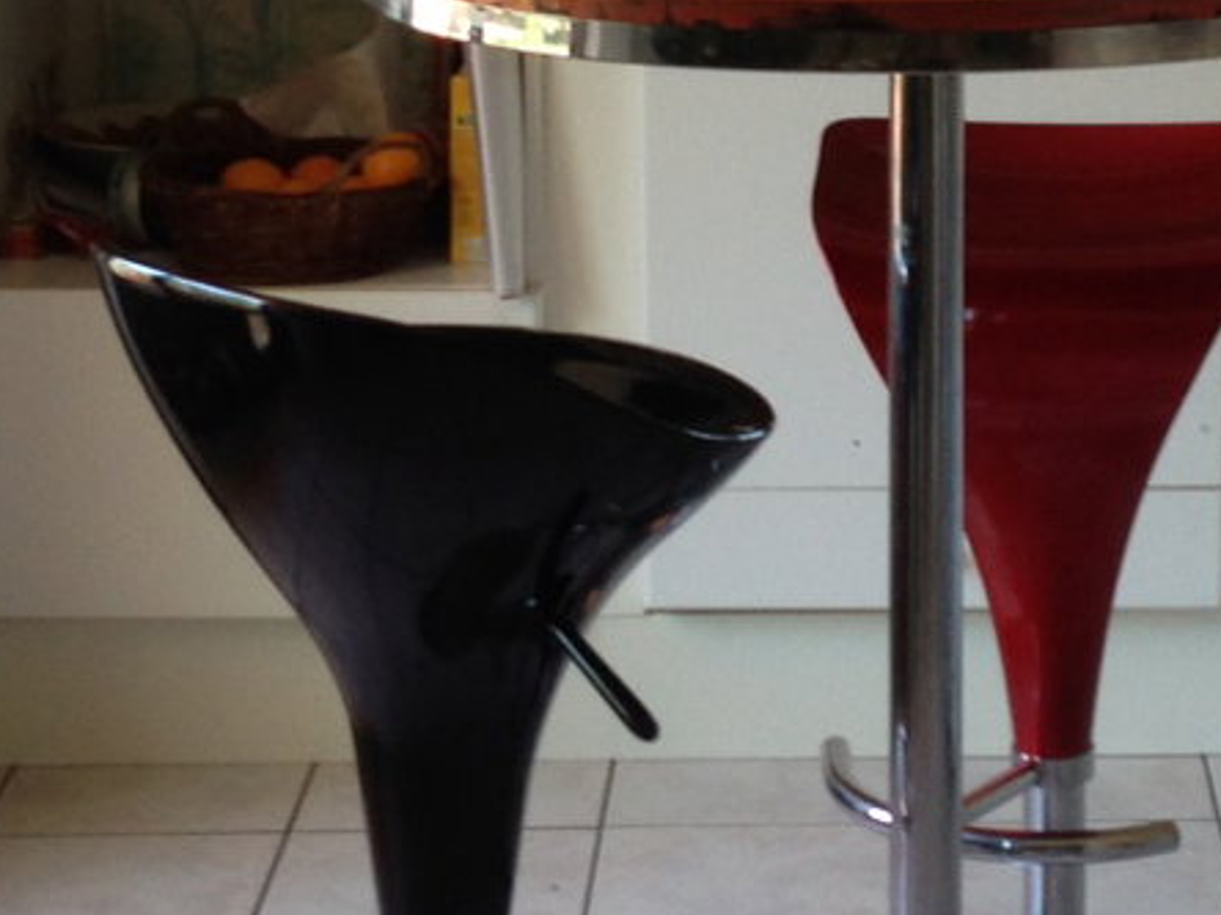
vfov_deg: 12.3
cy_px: -3
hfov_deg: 16.4
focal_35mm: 119
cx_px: 1018
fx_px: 4197
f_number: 2.4
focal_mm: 4.12
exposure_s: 1/30
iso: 50
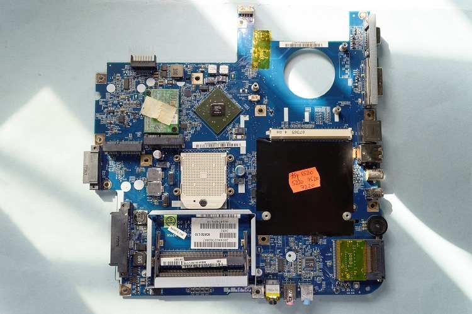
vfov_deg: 39.9
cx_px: 236
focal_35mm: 33
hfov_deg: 57.3
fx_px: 432
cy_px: 157
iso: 100
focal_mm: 22
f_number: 8
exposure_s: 1/20
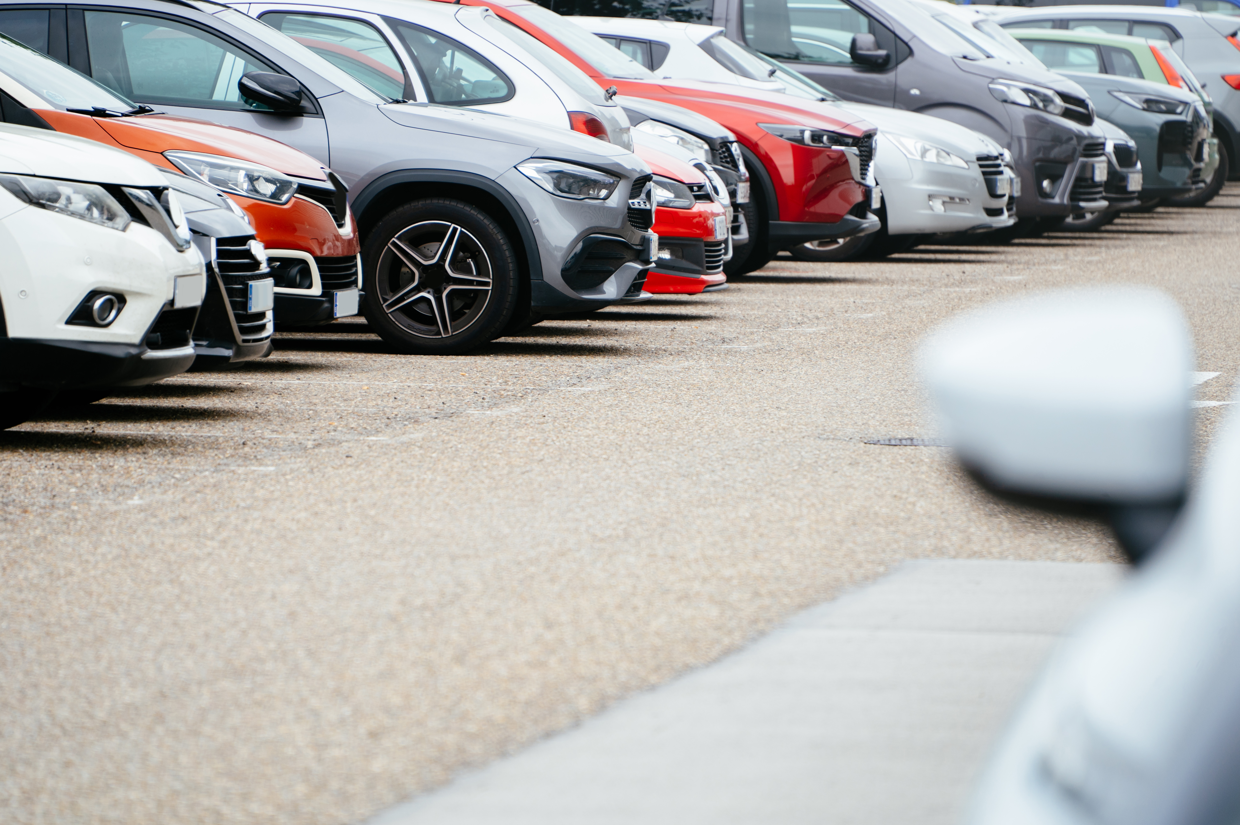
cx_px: 620
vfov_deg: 4.6
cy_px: 412
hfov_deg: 6.9
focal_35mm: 300
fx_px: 10326
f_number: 5.6
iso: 250
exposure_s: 1/200
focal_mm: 300
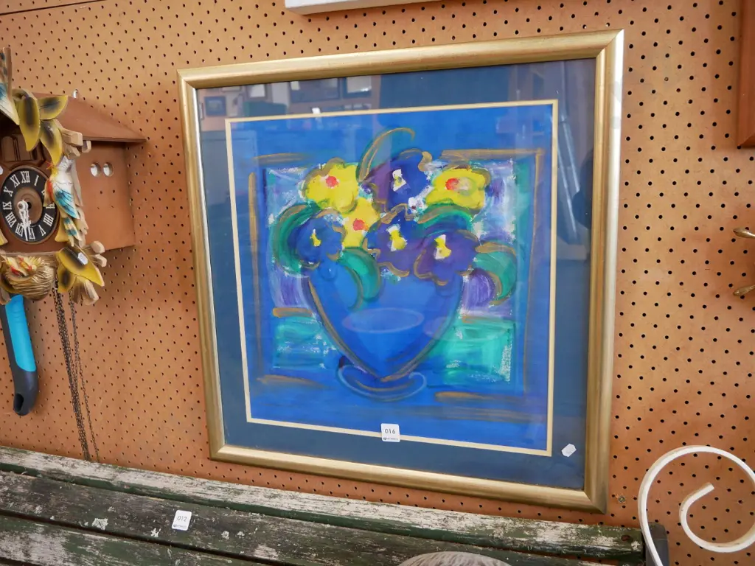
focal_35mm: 30
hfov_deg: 60.0
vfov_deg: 46.8
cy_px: 283
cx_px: 378
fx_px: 654
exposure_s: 1/60
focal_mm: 15
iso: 1250
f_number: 4
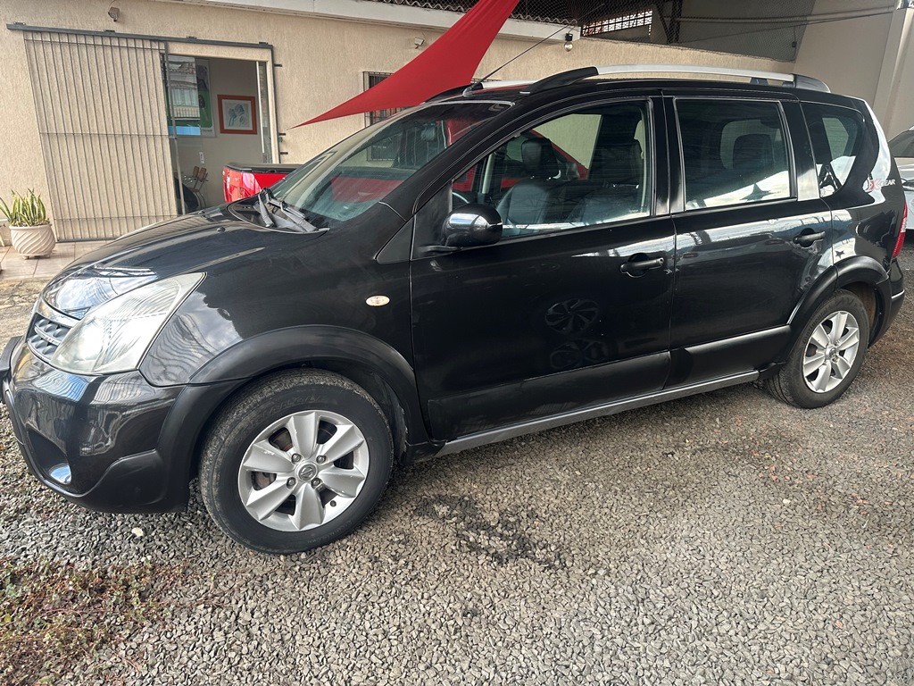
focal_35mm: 24
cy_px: 343
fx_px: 634
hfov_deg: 71.6
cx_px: 457
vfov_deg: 56.8
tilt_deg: -17.2
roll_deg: -0.5
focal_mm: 6.86
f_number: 1.78
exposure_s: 1/120
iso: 160
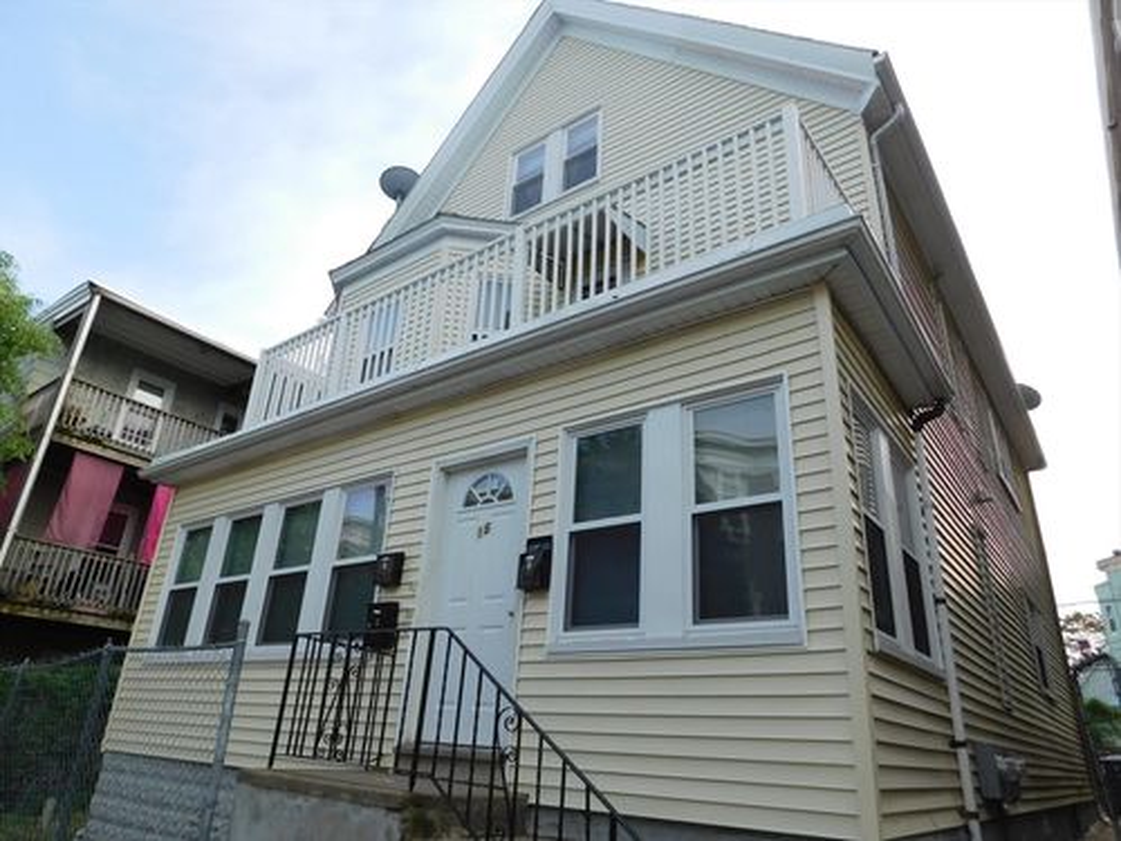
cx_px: 560
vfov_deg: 58.9
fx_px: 745
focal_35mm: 23
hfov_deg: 73.9
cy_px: 420
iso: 125
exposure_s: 1/800
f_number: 3
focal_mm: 4
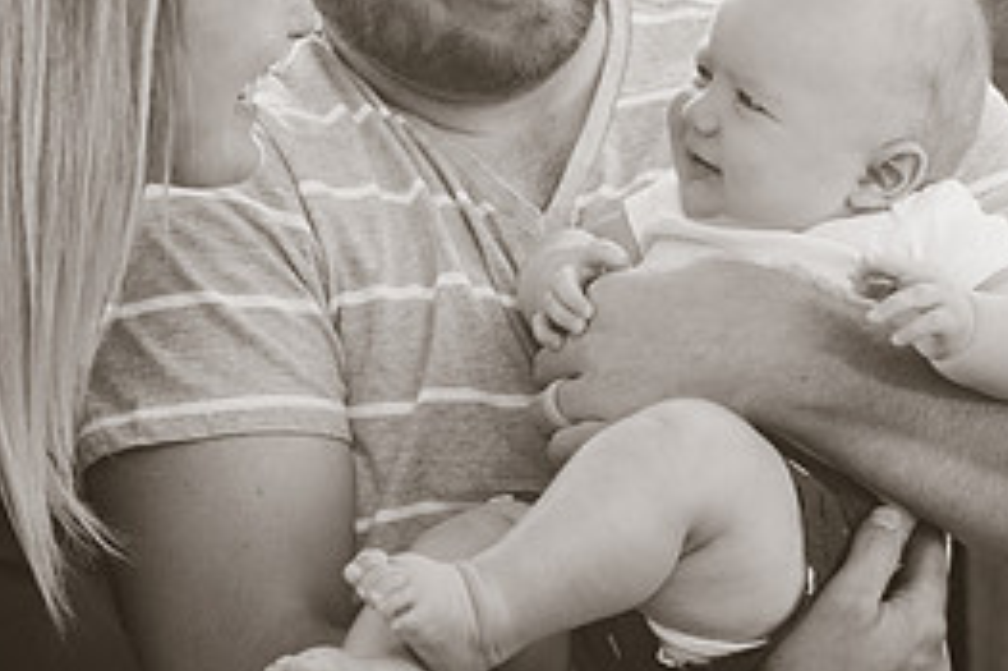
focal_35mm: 232
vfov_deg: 5.9
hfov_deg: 8.9
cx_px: 425
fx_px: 6492
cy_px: 186
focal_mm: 105
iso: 500
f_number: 5.6
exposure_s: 1/320
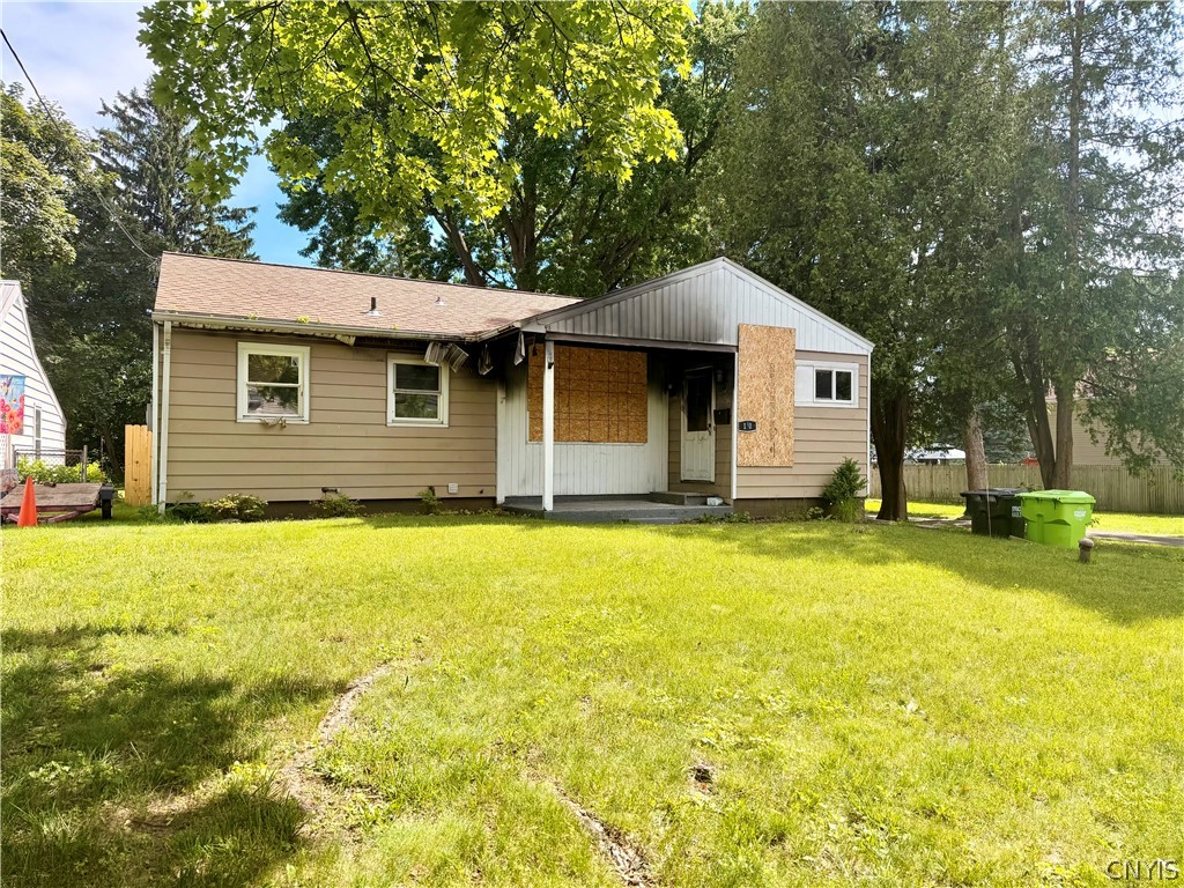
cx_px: 592
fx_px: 821
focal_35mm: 24
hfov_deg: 71.6
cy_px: 444
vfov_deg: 56.8
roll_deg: +0.1
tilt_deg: +0.4
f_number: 1.78
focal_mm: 6.76
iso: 80
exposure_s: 1/1812
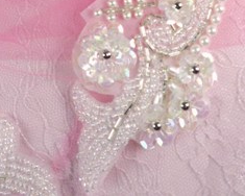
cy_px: -64
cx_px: 108
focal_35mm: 56
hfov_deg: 33.5
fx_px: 406
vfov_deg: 23.7
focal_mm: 4.9
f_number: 3.5
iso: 80
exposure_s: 1/500
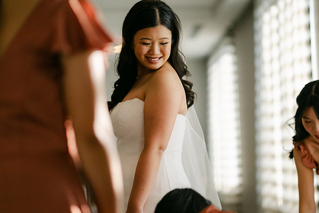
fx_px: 779
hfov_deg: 23.1
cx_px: 156
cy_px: 106
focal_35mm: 88
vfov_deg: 15.6
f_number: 1.8
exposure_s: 1/6400
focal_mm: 85
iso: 2000
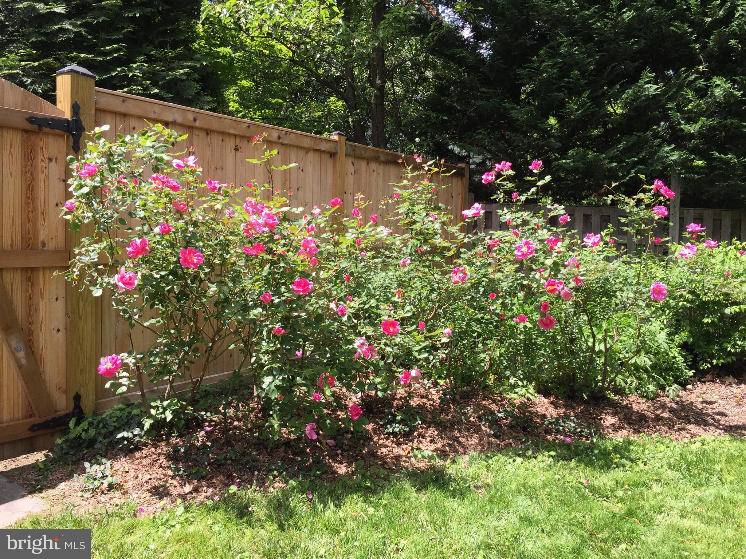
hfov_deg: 61.7
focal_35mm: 29
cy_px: 280
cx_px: 373
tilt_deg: -1.5
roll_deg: -1.2
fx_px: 625
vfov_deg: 48.2
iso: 32
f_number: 2.2
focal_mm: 4.15
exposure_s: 1/549
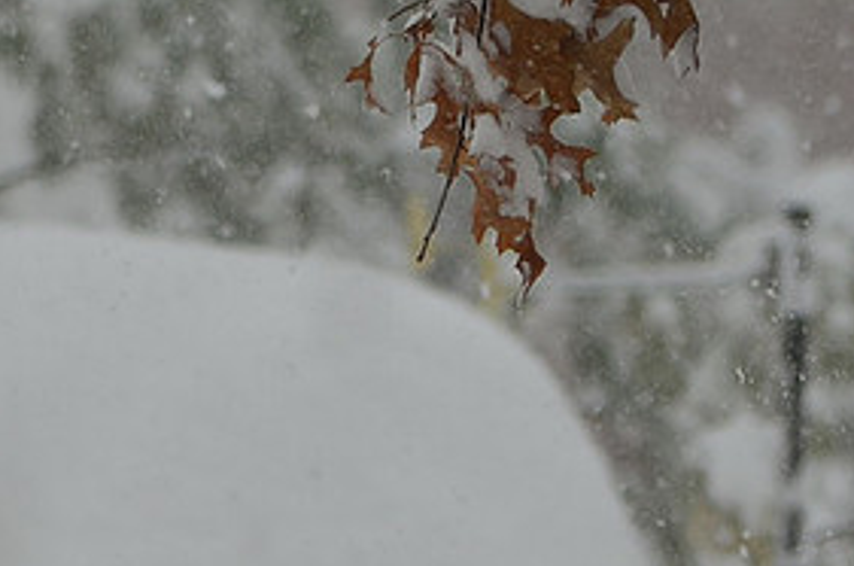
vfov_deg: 1.9
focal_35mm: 733
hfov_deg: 2.8
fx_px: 17348
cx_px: 85
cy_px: 1103
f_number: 5
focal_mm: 125
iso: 100
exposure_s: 1/400
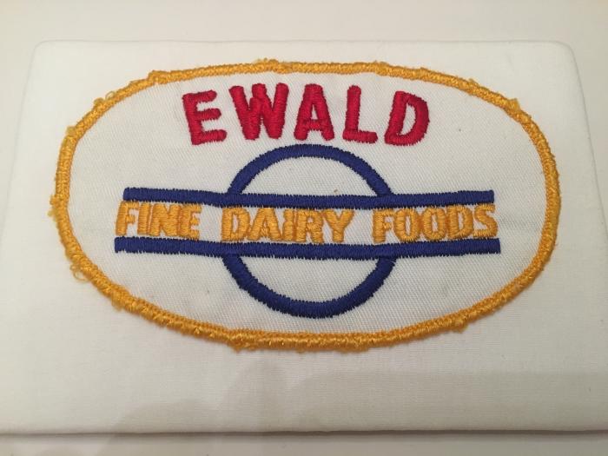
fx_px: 509
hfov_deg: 61.7
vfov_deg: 48.2
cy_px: 228
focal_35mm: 29
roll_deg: -0.1
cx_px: 304
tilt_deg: -28.0
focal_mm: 4.15
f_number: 2.2
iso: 200
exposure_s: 1/24
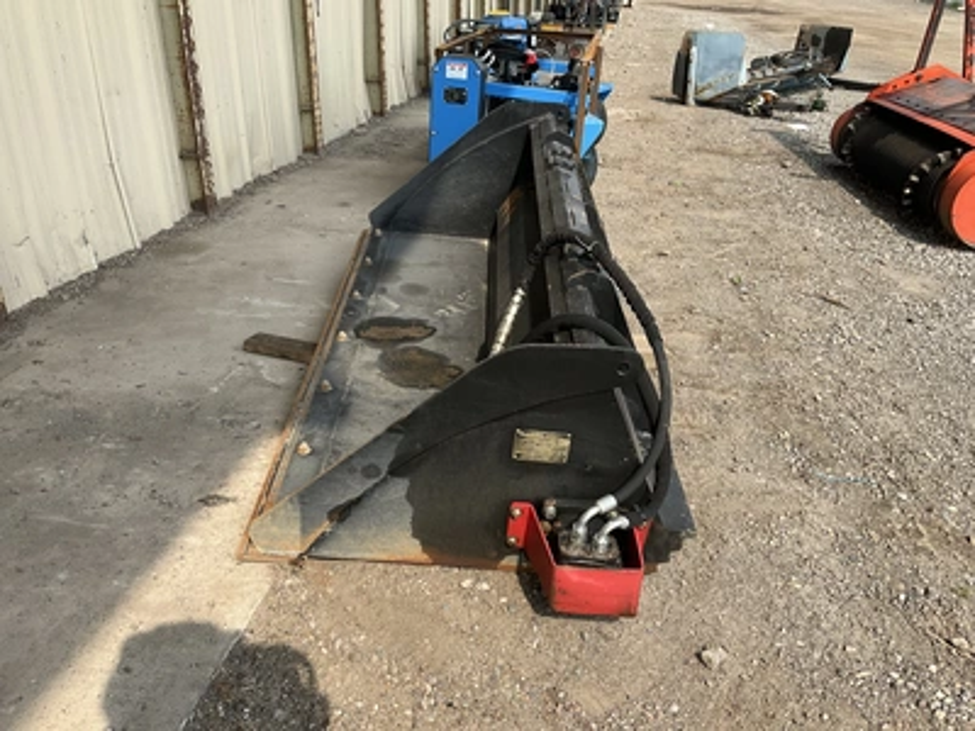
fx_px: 817
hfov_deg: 61.7
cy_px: 366
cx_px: 488
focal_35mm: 29
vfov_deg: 48.2
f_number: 1.8
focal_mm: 3
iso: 25
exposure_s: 1/869
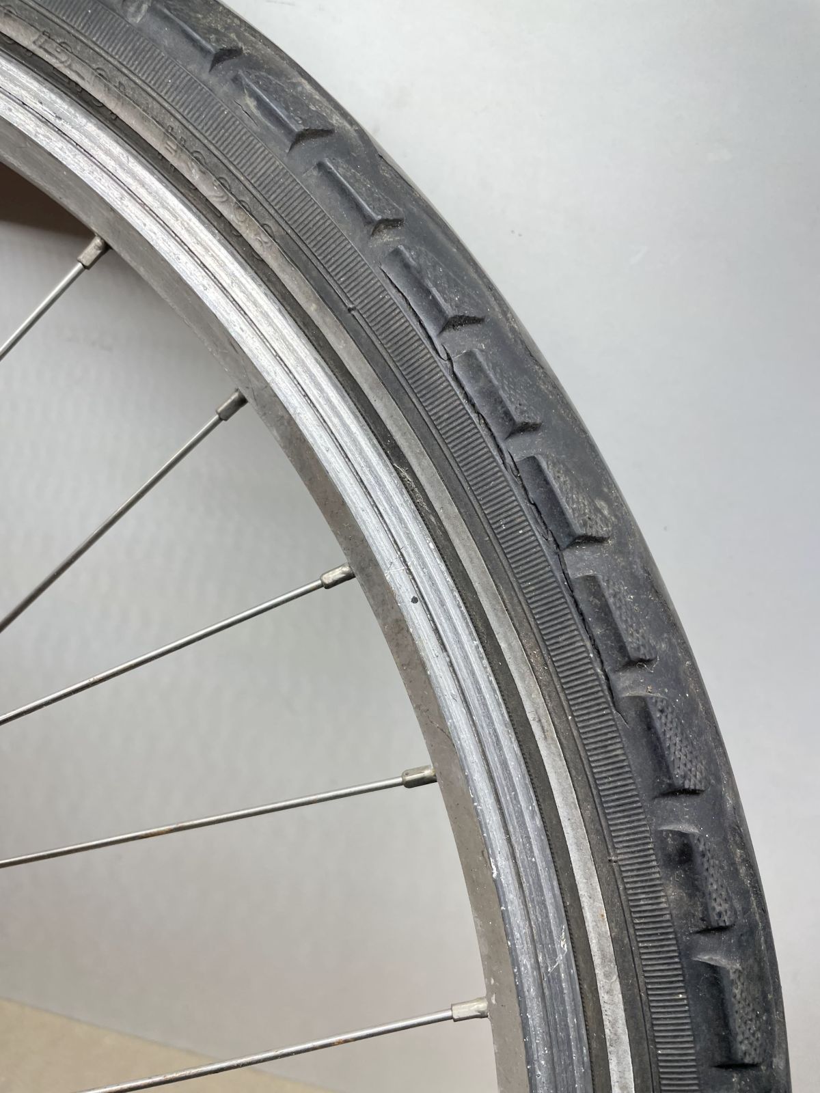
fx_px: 821
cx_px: 410
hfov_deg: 53.1
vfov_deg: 67.3
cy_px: 546
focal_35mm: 26
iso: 50
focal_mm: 4.2
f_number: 1.6
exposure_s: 1/100
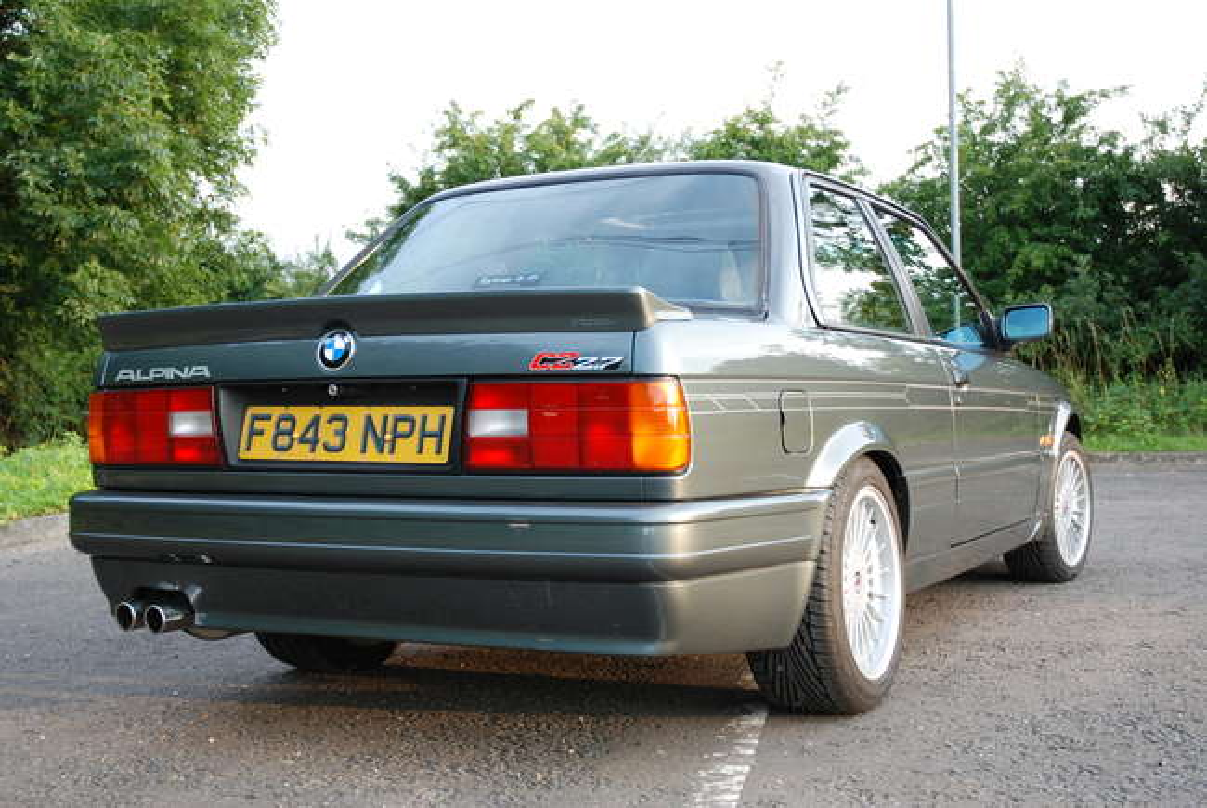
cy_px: 404
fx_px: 1561
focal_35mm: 46
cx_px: 604
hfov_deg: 42.3
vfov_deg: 29.0
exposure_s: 1/80
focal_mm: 31
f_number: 4.5
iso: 200
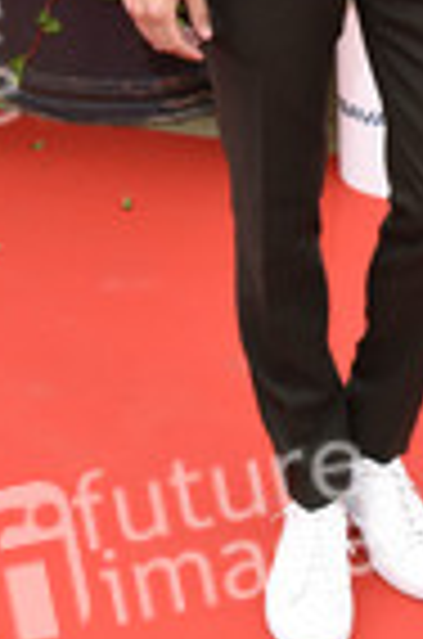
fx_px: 1948
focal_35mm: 110
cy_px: -126
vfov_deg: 17.7
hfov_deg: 12.4
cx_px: 279
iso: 800
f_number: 6.3
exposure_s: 1/160
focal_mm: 26
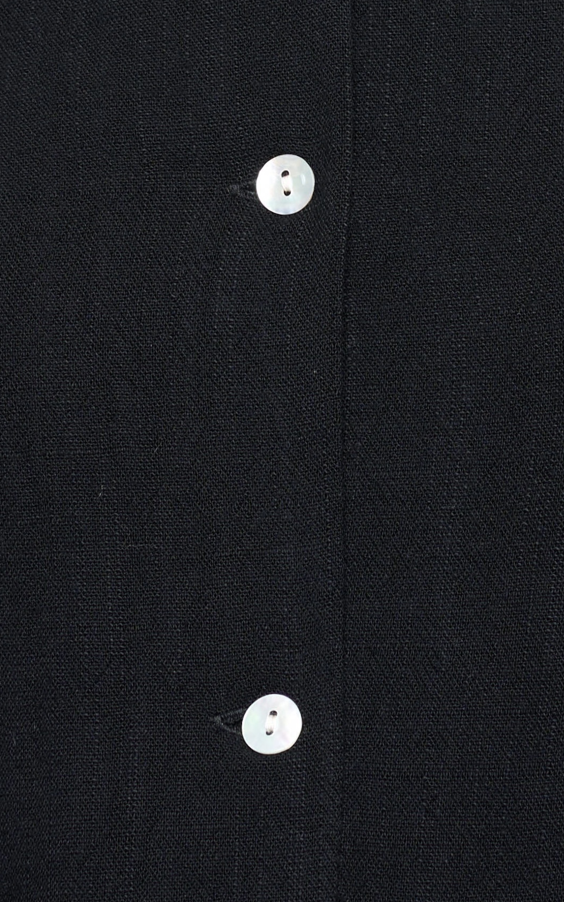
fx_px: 4993
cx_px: 334
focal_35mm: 203
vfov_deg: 10.3
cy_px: 247
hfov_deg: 6.5
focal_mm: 85
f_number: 8
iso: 200
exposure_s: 1/125
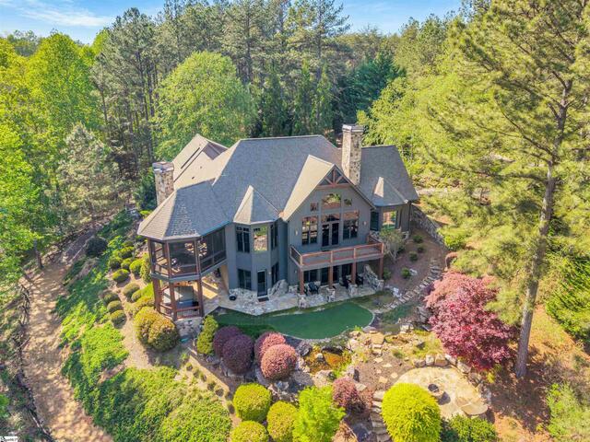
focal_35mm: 24
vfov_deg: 56.8
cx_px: 295
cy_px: 221
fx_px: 409
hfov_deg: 71.6
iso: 290
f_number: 1.8
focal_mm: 8.67
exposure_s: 1/2000
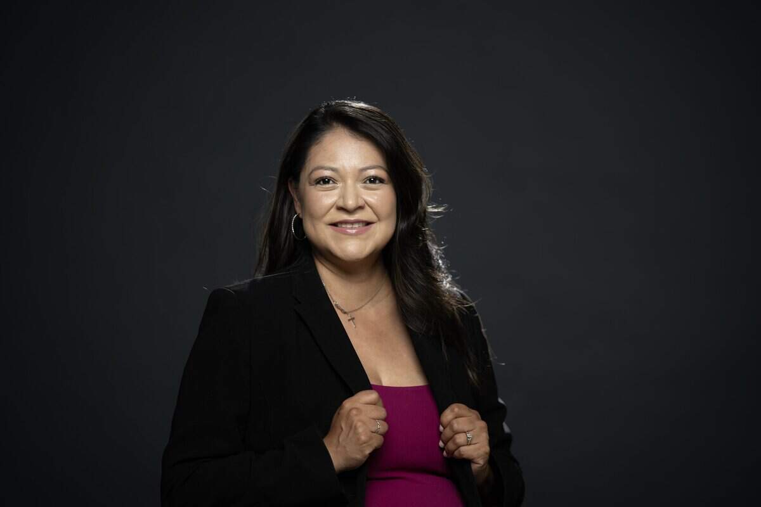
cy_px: 254
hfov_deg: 15.8
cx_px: 380
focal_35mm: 130
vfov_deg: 10.5
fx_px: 2748
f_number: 2.8
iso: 32
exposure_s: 1/125
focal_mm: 130
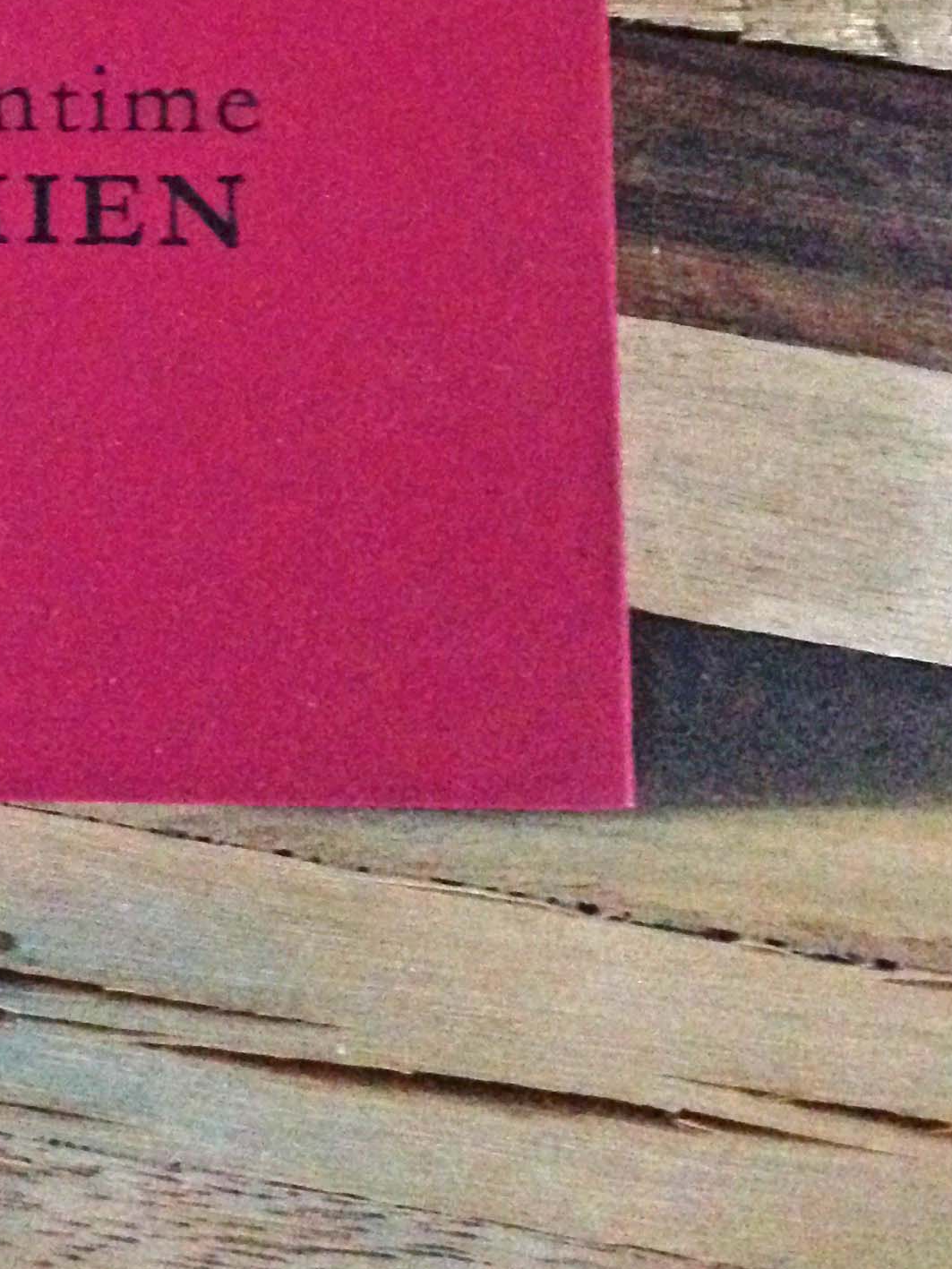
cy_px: -111
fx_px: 2786
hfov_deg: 18.6
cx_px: -107
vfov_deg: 24.1
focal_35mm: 76
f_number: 2.4
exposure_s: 1/15
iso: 800
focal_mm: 4.12
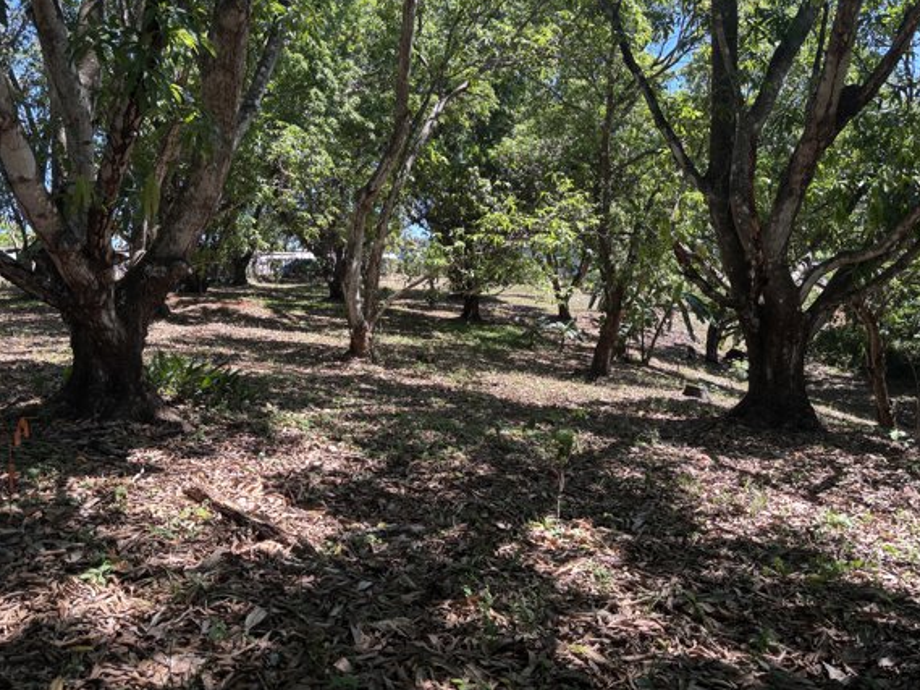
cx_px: 460
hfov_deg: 61.6
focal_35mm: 29
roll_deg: +4.1
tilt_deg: -1.6
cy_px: 313
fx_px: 771
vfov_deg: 48.2
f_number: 1.6
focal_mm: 5.96
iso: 50
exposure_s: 1/376
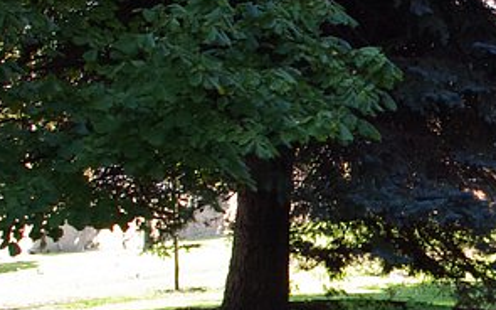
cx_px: 555
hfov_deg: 17.9
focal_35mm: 112
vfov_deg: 11.7
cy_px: 216
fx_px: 1513
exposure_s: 1/200
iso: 1000
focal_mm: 18
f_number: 6.3
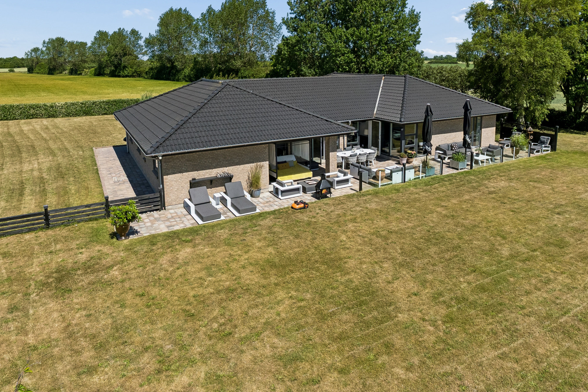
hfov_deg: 72.0
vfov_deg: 51.2
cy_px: 147
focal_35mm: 25
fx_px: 404
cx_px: 304
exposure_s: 1/1250
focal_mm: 11
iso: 250
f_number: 8
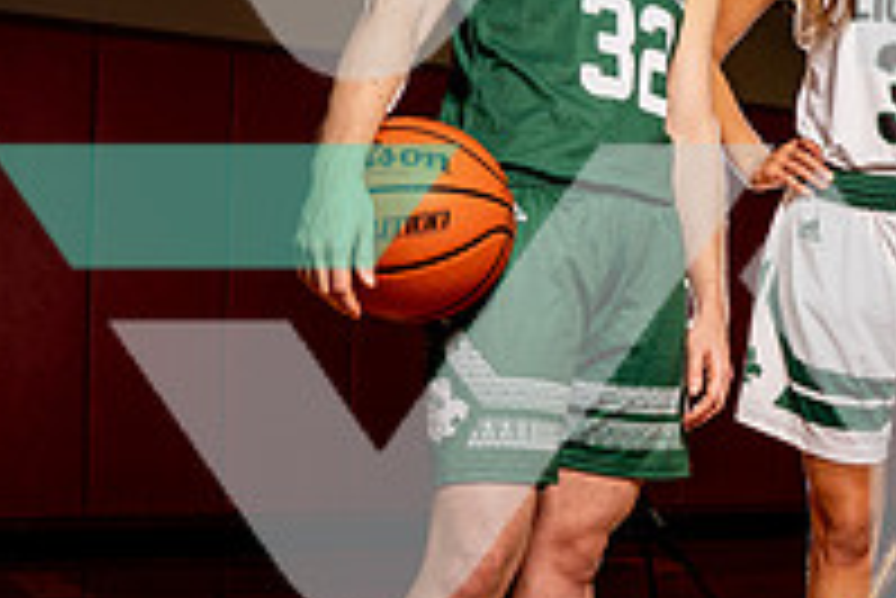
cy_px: 384
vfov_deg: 19.4
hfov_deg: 25.3
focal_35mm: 70
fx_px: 1743
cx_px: 1135
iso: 100
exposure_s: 1/250
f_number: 8
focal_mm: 24
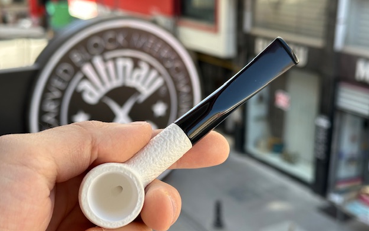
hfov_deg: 38.9
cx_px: 184
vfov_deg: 24.8
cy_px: 132
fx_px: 523
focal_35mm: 52
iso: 64
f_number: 1.78
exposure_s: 1/437
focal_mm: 6.86
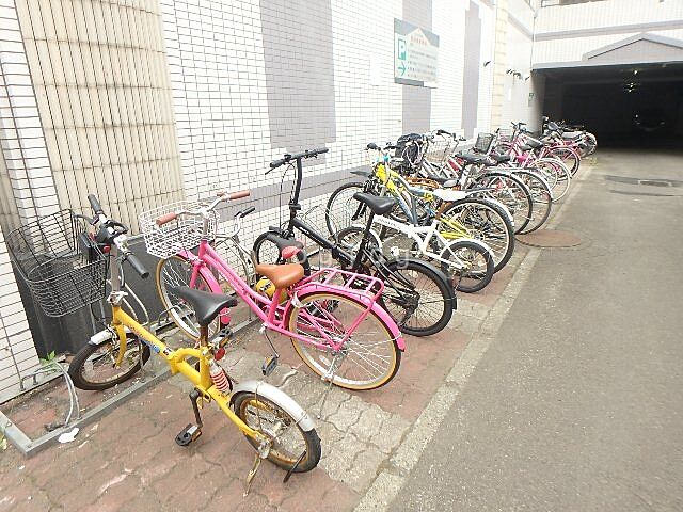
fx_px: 414
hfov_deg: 79.0
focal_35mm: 21
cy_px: 256
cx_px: 342
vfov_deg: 63.4
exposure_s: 1/80
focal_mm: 3.7
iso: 125
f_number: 3.5
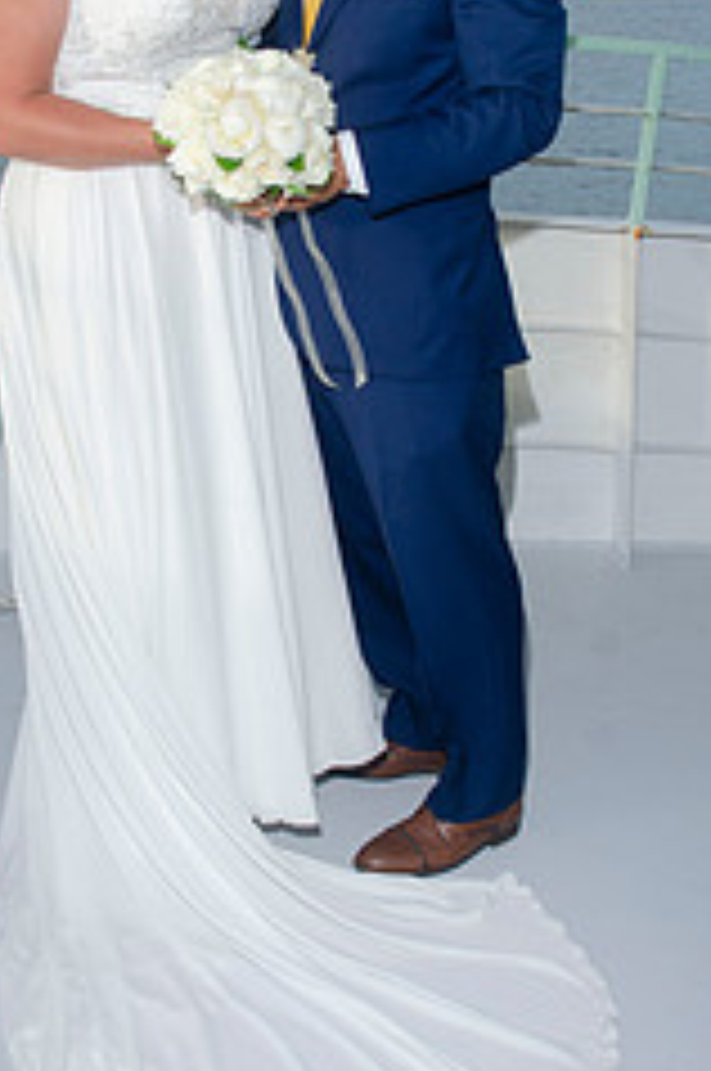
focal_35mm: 51
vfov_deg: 38.6
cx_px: 324
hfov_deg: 26.4
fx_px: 1515
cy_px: 374
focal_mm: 18
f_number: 8
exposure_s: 1/250
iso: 100
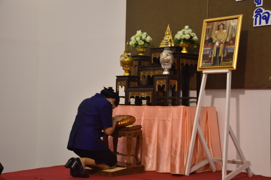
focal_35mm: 68
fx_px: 508
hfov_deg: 29.9
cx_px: 136
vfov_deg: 20.2
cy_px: 90
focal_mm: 45
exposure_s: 1/60
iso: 720
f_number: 4.5
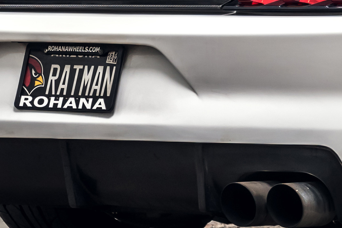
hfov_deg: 2.5
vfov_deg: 1.7
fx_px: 7693
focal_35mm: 810
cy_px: -135
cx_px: 689
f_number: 7.1
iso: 250
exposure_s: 1/160
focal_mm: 120
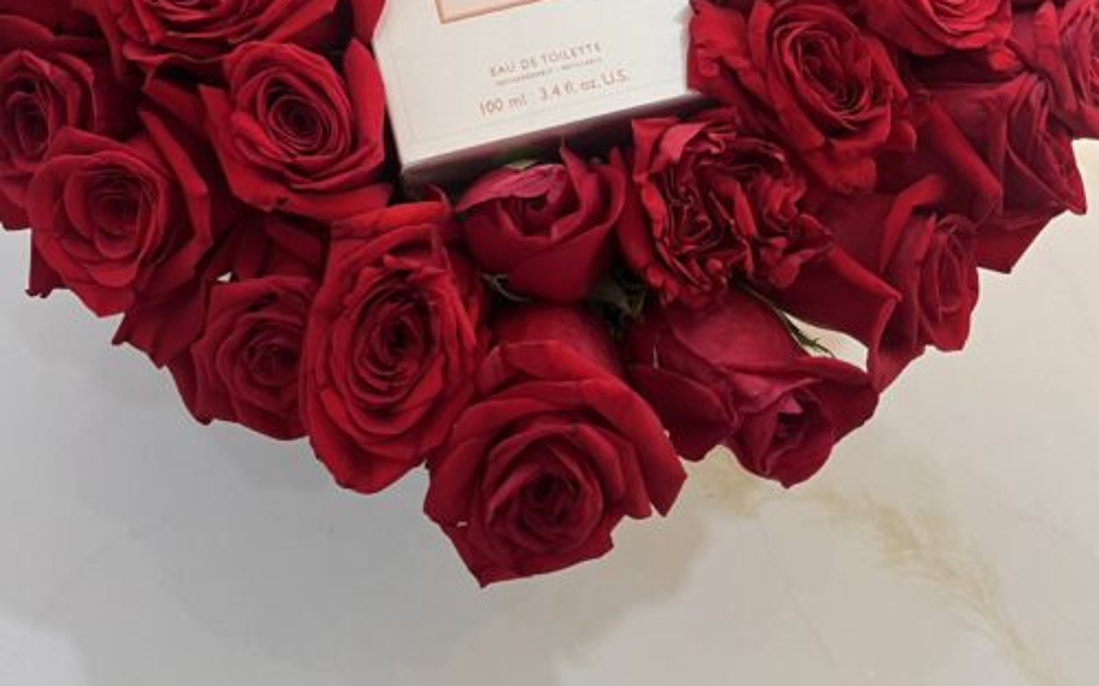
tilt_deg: -48.7
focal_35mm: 44
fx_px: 1318
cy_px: -46
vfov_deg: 27.1
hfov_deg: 45.2
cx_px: 483
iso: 160
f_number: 1.6
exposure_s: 1/60
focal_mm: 5.1
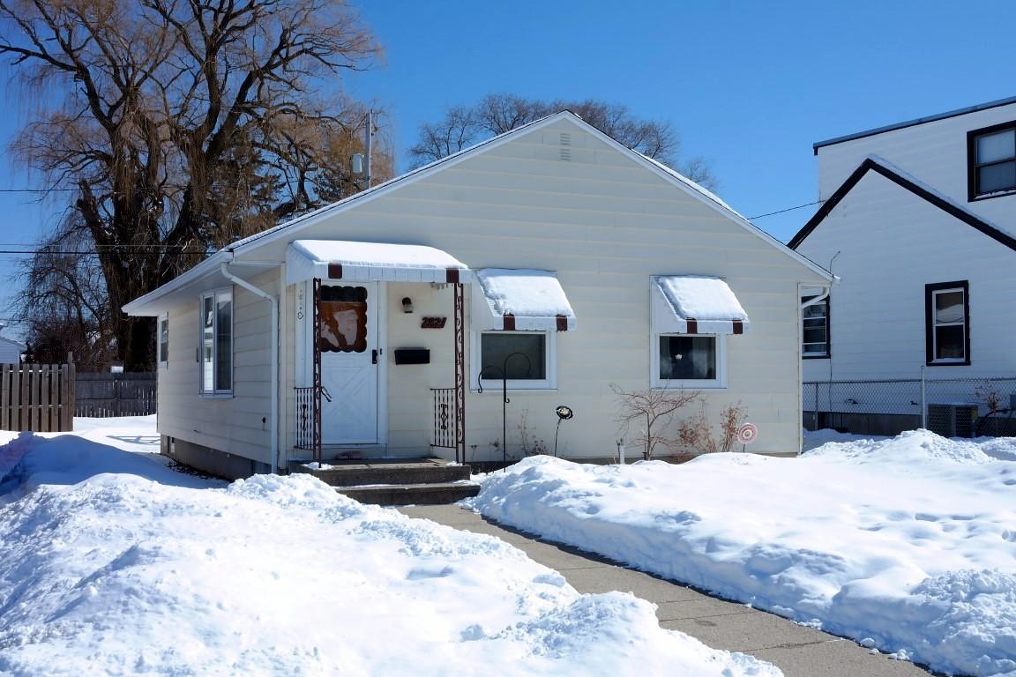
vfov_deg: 33.4
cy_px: 338
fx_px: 1129
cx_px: 508
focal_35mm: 40
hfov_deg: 48.5
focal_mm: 26
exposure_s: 1/80
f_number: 18
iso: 100
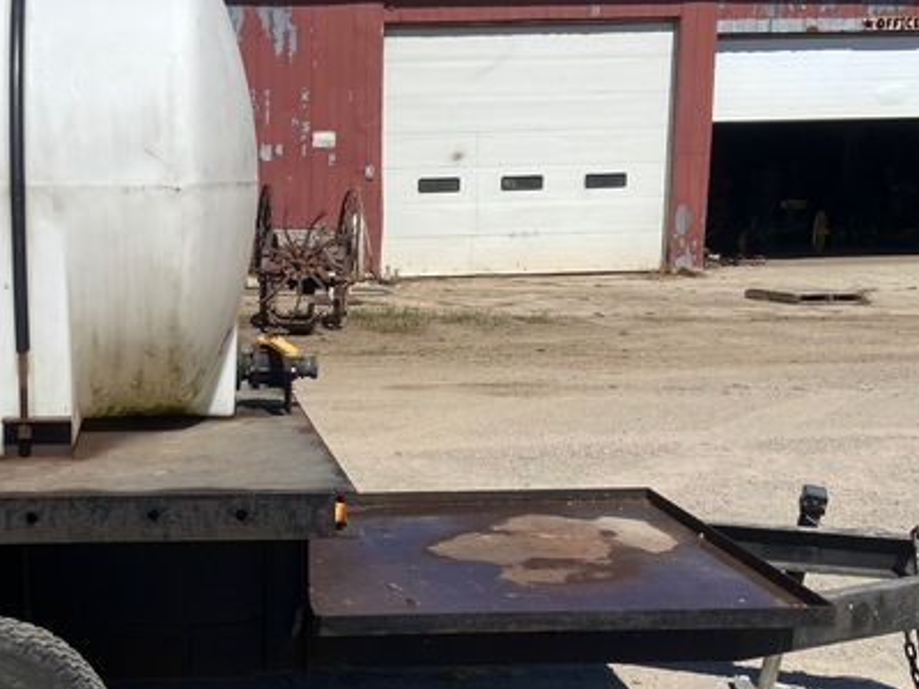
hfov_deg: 35.9
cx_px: 218
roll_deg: +0.8
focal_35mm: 52
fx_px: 1381
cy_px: 446
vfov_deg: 27.9
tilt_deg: -11.9
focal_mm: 4.25
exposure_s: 1/5747
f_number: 1.8
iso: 32
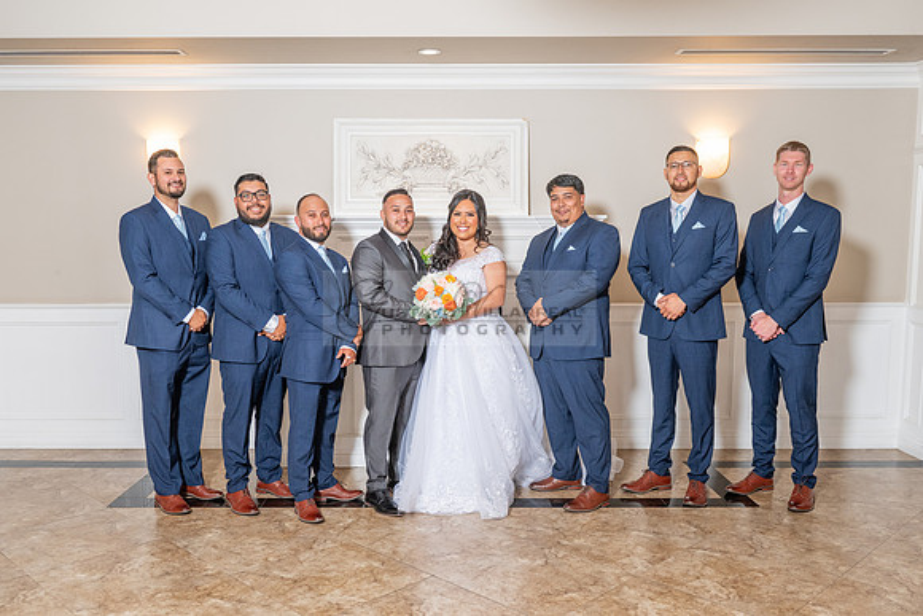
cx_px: 435
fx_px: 808
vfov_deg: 41.7
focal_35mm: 32
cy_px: 333
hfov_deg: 59.4
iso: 640
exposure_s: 1/160
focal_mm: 28
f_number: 4.5
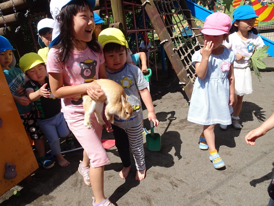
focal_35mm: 24
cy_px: 103
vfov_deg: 56.8
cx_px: 137
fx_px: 190
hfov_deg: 71.6
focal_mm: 4.1
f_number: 3.5
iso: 80
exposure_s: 1/640
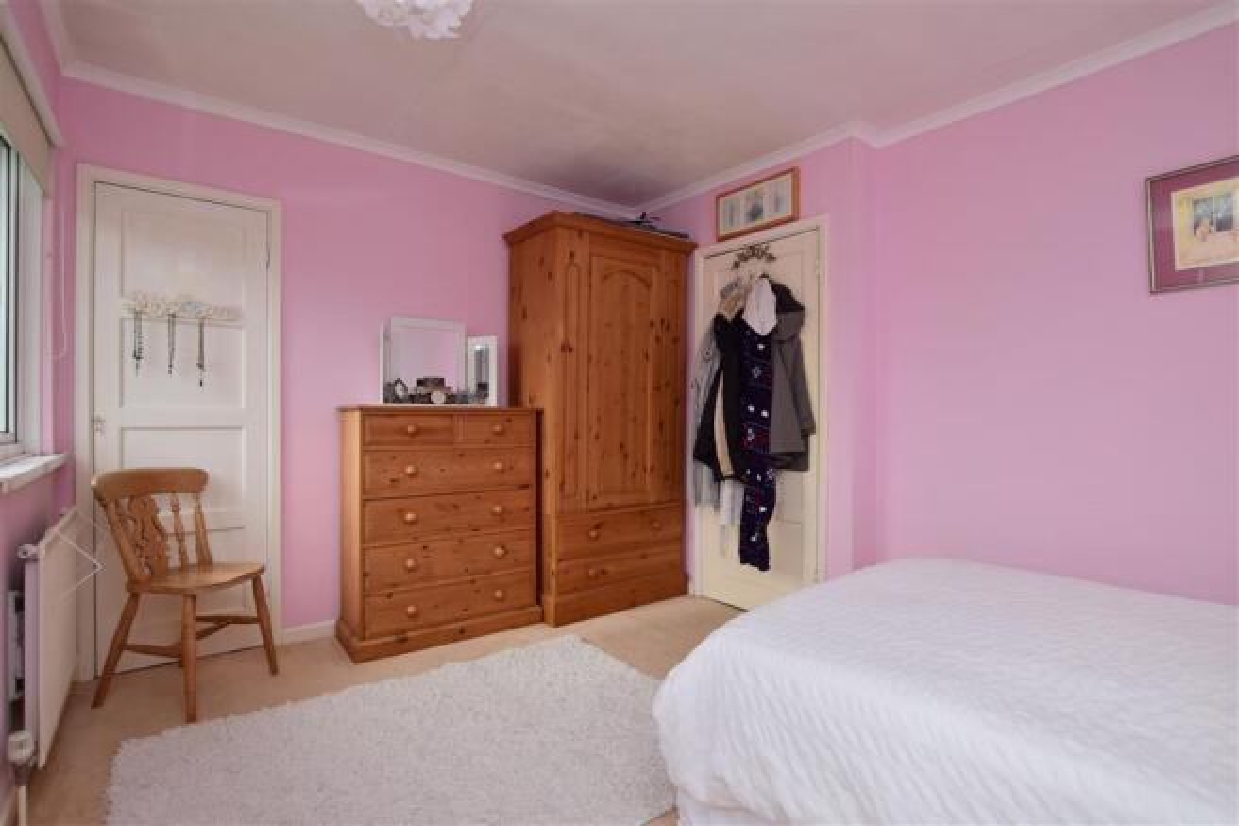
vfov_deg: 77.3
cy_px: 413
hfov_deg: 100.4
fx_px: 516
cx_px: 620
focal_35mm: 15
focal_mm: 10
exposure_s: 1/200
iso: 200
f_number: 7.1
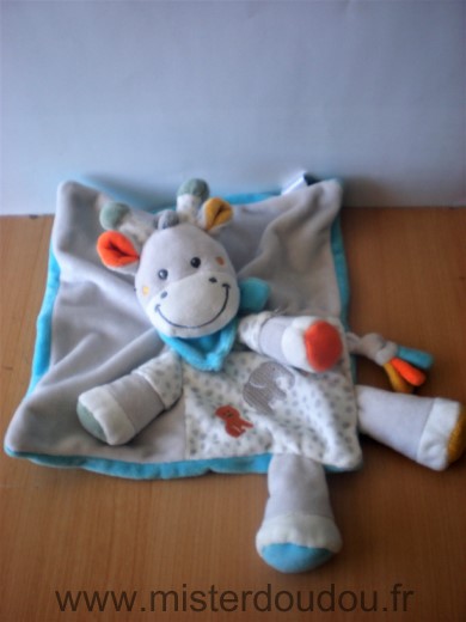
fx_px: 682
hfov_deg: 37.7
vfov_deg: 49.0
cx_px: 233
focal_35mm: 38
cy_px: 311
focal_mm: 6.3
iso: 114
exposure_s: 1/60.8
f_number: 3.1
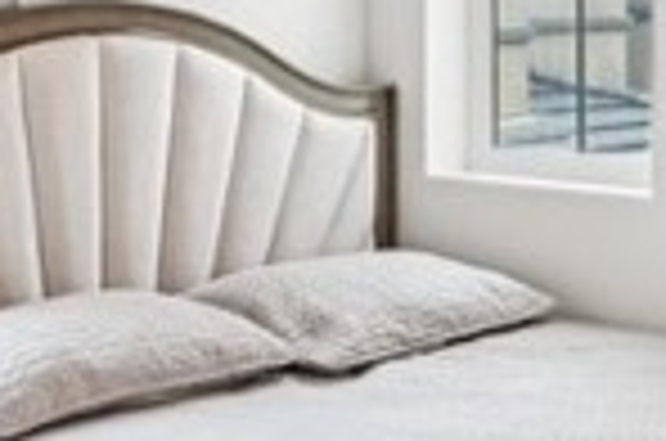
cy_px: 14
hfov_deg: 18.4
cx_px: 392
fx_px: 2049
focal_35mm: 111
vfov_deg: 12.2
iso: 400
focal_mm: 16
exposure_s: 1/20
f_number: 8
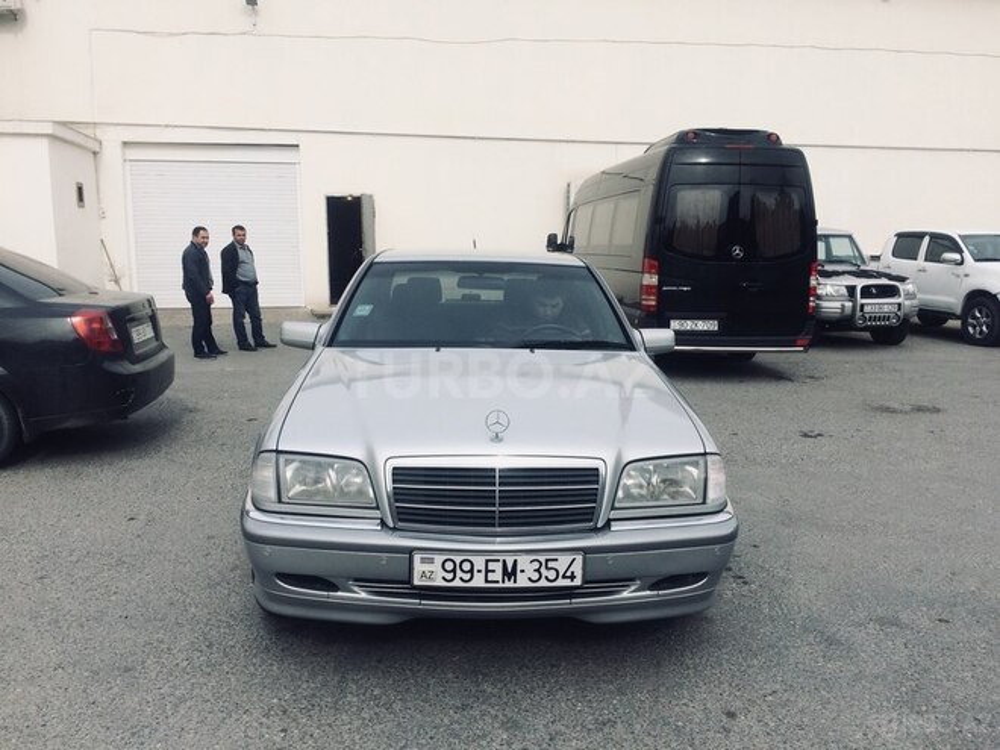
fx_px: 838
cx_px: 500
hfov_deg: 61.7
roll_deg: -0.9
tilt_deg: -13.2
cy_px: 375
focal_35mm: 29
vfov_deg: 48.2
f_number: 2.2
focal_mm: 4.15
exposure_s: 1/1368
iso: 32
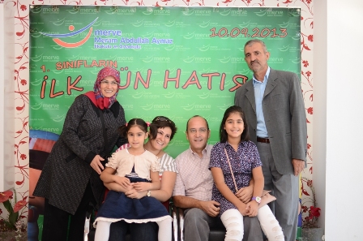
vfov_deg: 25.7
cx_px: 182
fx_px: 528
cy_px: 120
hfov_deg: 37.9
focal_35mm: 52
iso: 100
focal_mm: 35
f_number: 1.8
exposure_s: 1/160
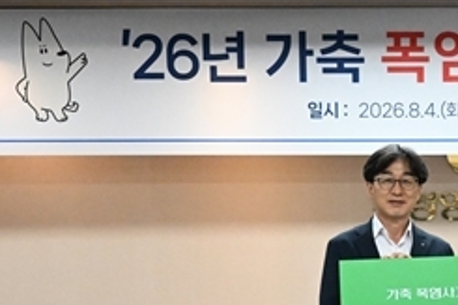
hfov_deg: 21.1
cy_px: 339
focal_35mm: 94
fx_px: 1195
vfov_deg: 14.2
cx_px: 436
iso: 8000
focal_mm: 24
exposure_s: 1/1250
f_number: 2.8
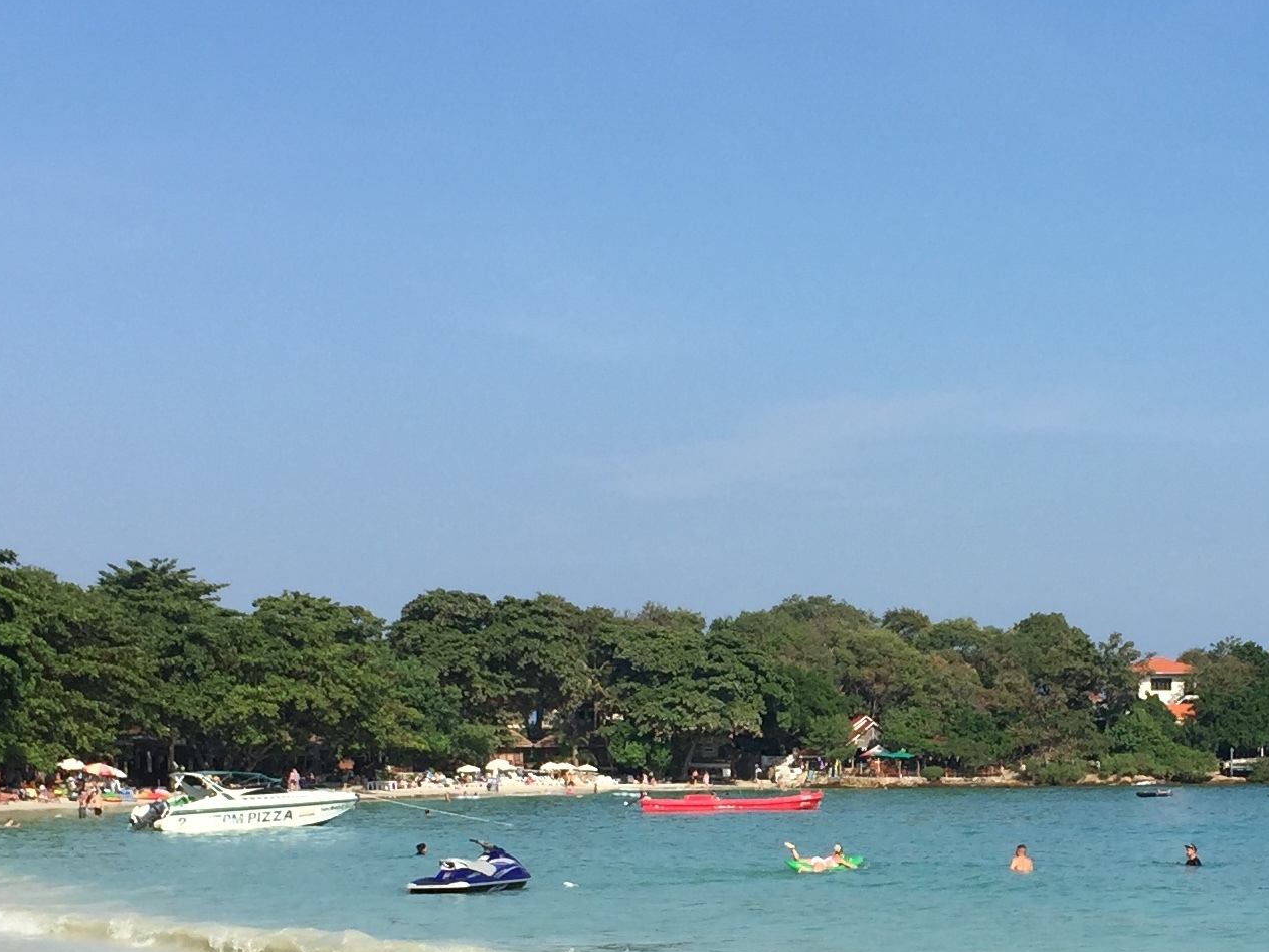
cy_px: 770
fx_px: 2750
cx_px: 972
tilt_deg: -0.2
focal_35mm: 75
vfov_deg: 19.4
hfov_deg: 25.6
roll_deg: -0.2
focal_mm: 4.15
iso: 32
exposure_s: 1/2083
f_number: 2.2
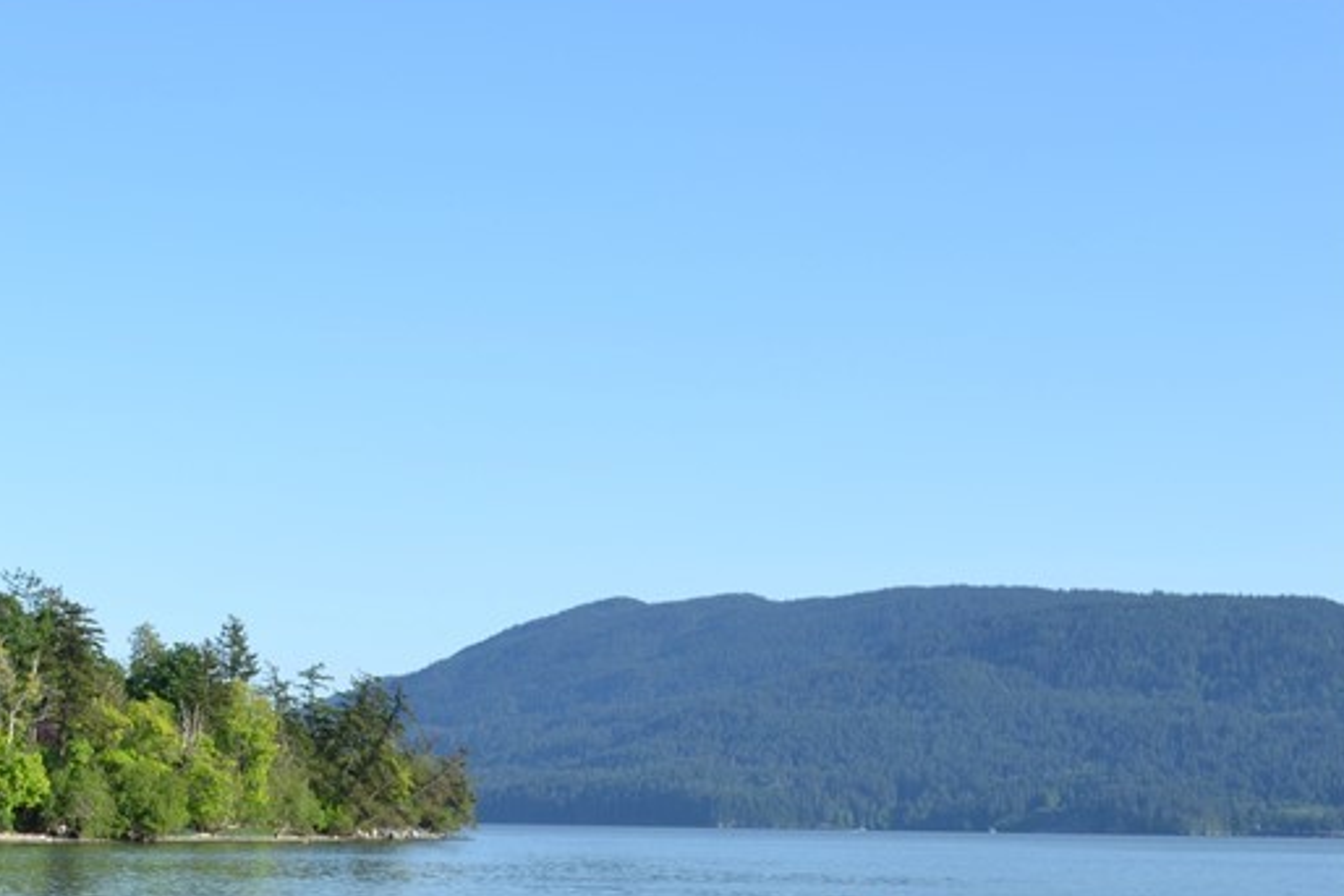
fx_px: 2838
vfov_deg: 17.9
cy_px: 614
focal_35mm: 76
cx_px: -60
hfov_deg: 25.1
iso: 100
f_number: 9
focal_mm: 24
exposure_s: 1/100
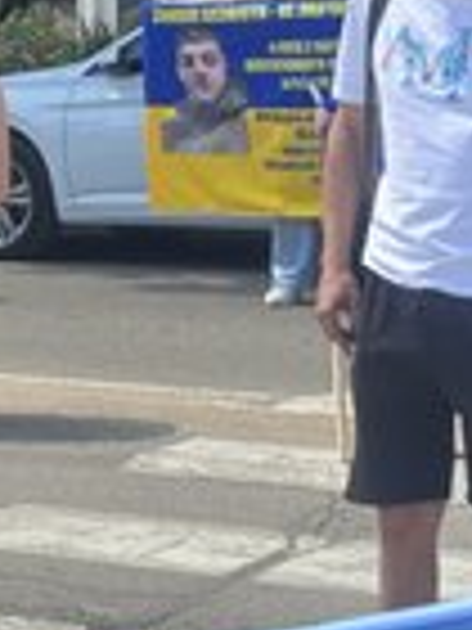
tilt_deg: -3.5
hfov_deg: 9.8
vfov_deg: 13.2
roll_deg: +1.8
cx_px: -112
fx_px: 2709
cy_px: 126
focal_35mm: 149
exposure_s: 1/452
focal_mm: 5.96
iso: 32
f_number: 1.6
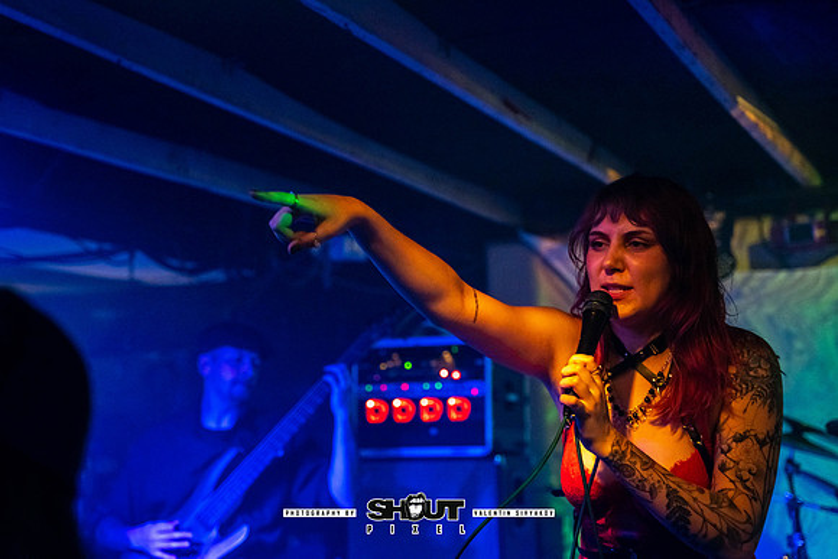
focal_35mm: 58
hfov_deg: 34.4
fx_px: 1353
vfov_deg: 23.4
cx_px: 419
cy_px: 280
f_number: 2.8
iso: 3200
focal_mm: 56.3
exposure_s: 1/250
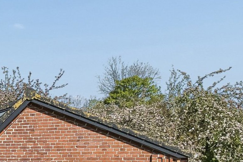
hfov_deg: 16.0
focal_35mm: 109
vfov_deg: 12.2
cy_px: 205
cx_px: -193
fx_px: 736
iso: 110
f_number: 2.8
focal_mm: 8.4
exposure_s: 1/2000
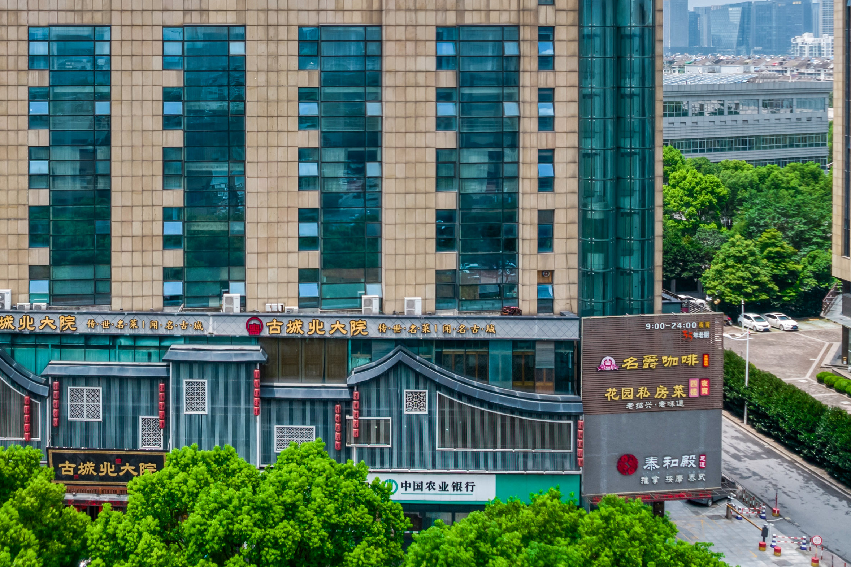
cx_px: 243
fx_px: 1205
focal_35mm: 51
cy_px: 81
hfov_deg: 38.2
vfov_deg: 25.8
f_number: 2.8
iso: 100
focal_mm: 8.4
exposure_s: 1/5000
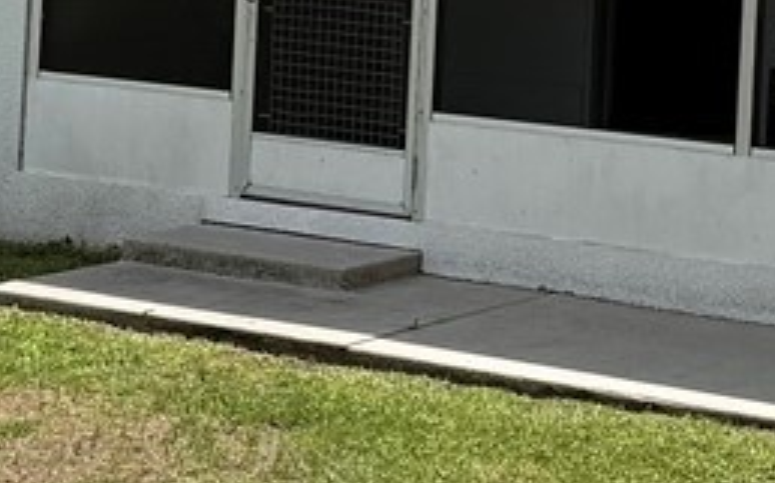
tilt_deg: -0.7
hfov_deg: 13.1
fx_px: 3336
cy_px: -150
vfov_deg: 8.2
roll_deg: -3.3
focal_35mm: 158
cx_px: 793
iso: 80
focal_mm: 6.76
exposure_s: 1/4975
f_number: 1.78
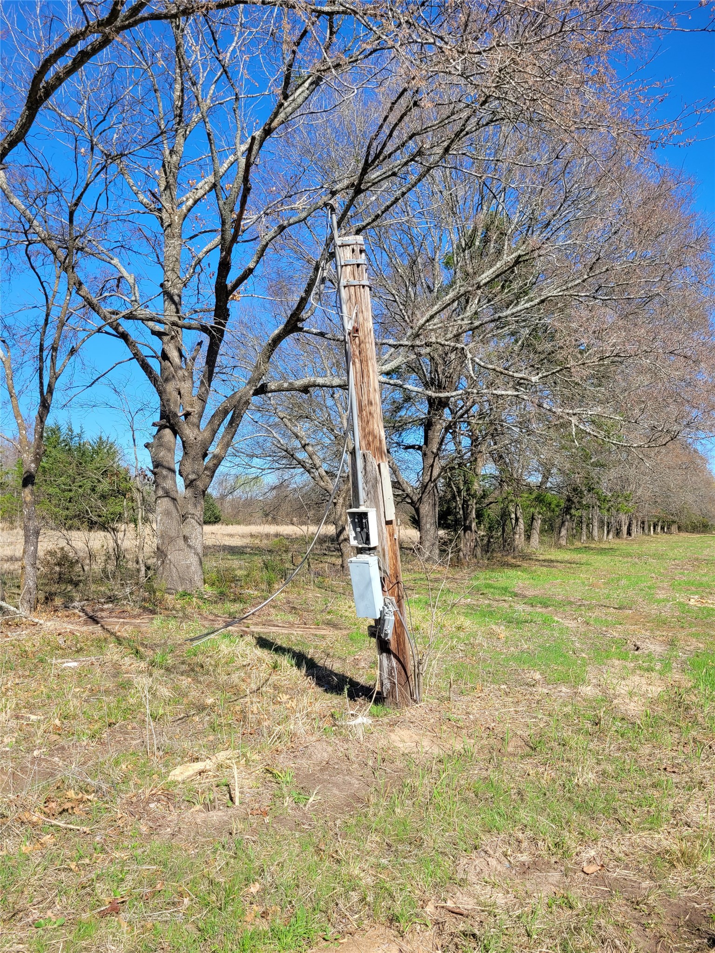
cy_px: 476
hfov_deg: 53.1
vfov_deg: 67.3
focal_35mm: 26
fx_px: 716
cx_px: 358
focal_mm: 5.4
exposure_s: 1/1606
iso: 40
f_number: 1.8
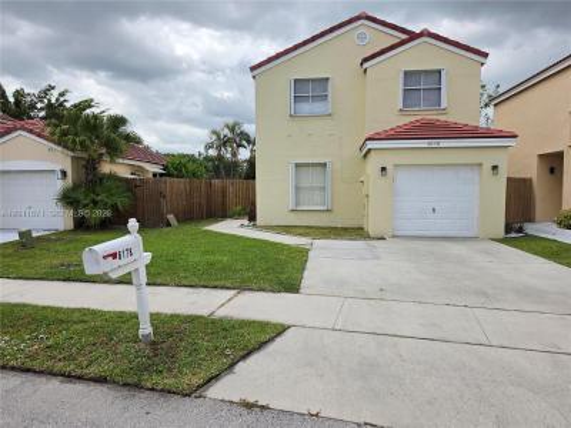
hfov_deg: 73.9
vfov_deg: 58.9
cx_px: 286
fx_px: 379
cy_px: 214
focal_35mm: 23
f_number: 1.4
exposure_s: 1/7939
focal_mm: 6.5
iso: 64
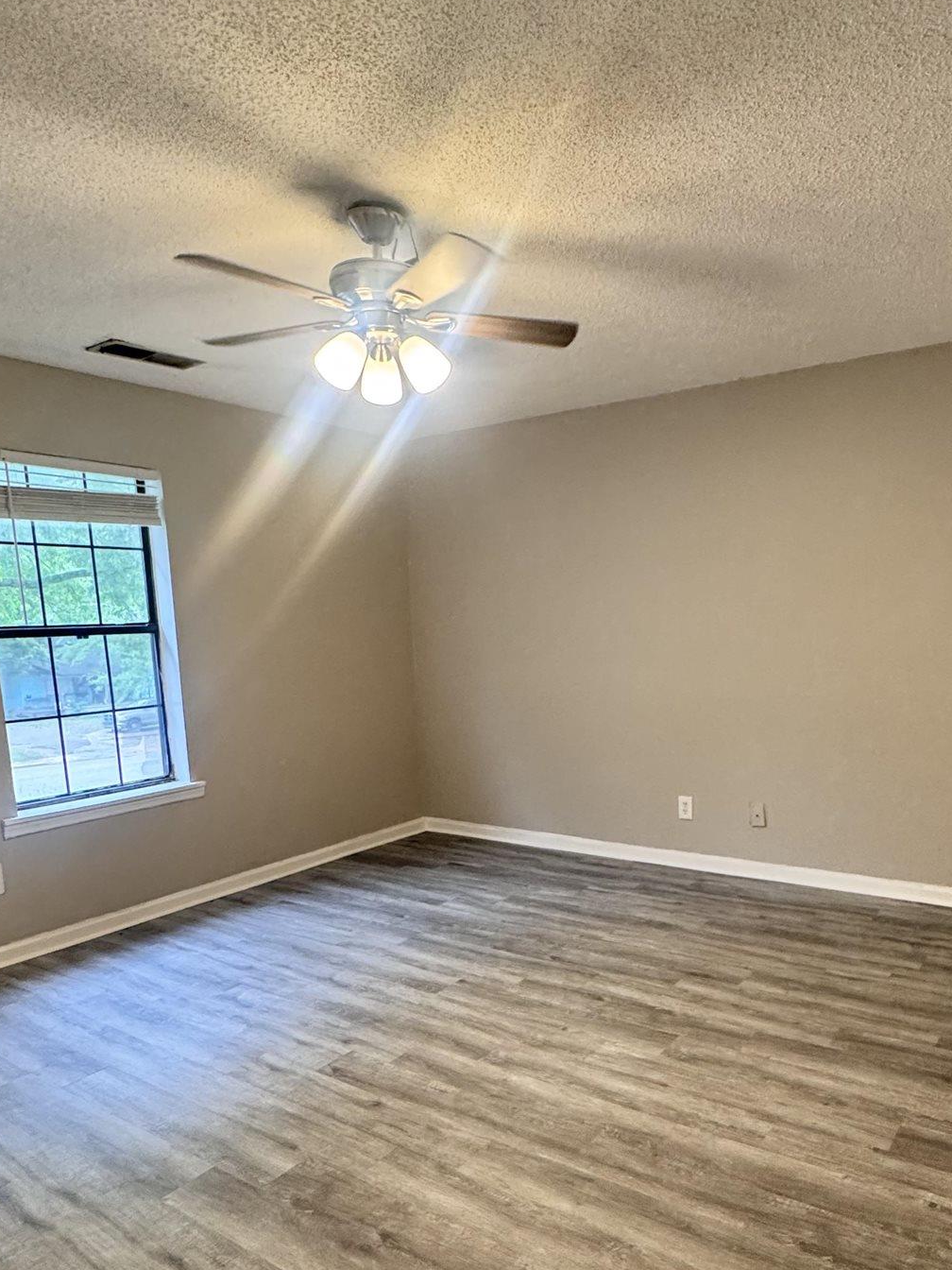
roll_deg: +1.6
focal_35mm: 24
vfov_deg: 70.9
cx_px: 576
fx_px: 880
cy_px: 757
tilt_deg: -9.7
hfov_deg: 56.3
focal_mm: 2.22
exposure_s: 1/120
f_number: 2.2
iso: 320
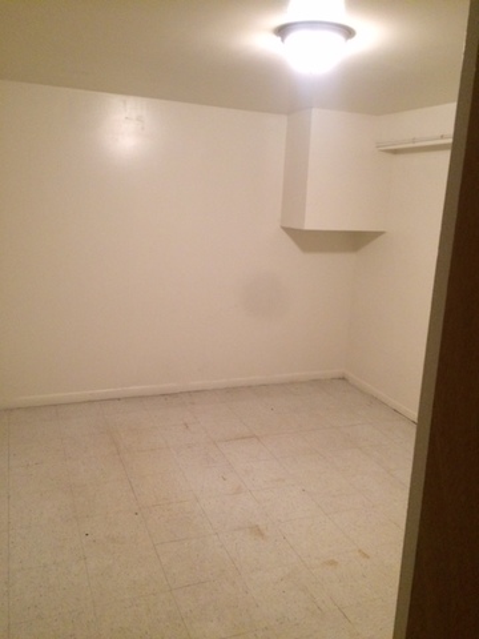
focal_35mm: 29
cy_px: 320
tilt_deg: -14.2
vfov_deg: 61.7
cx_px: 240
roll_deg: -2.4
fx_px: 535
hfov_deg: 48.2
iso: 320
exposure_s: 1/20
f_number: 2.2
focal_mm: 4.15
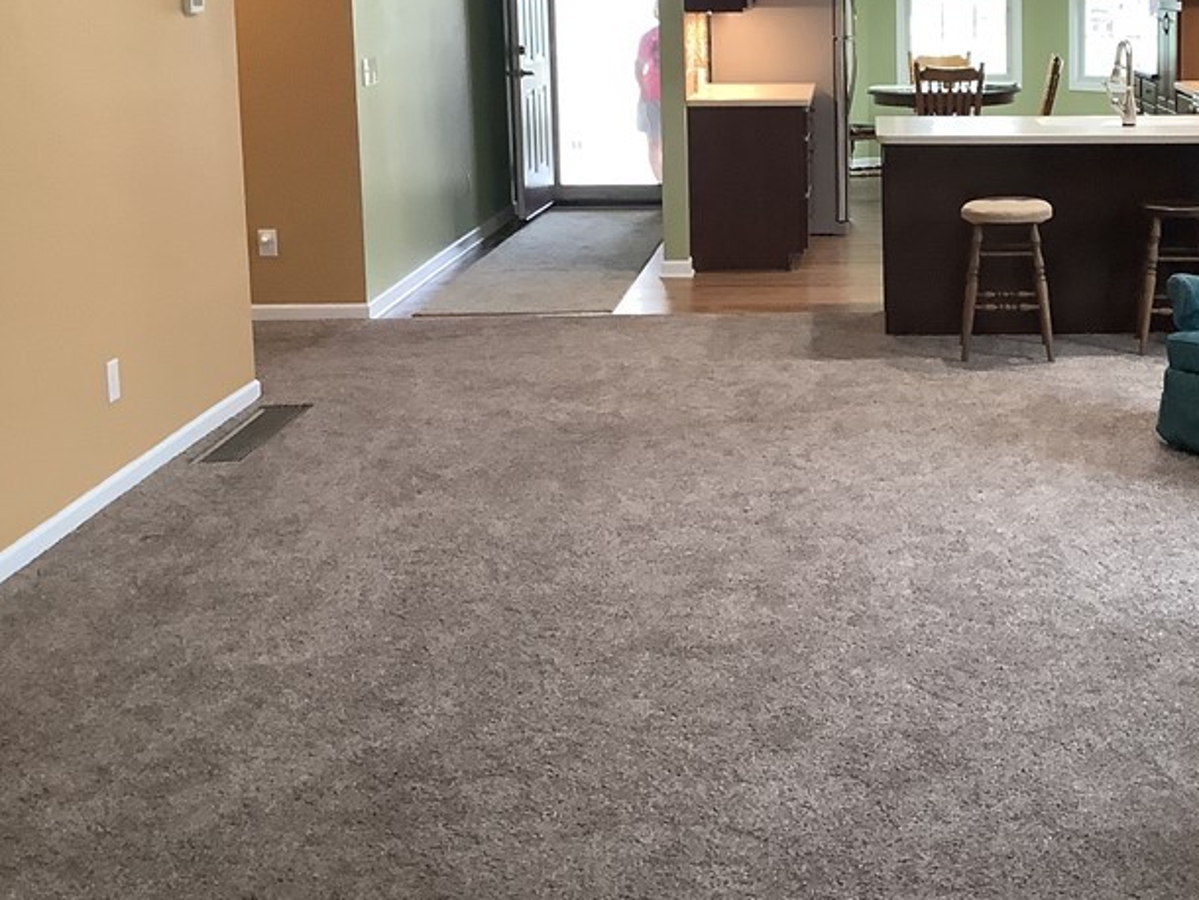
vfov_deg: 27.6
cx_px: 928
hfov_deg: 35.8
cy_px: 208
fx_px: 1802
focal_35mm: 52
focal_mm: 3.3
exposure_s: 1/60
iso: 250
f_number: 2.4
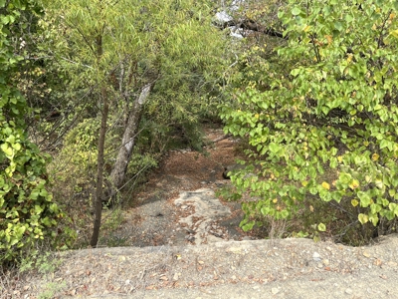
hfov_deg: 67.3
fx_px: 299
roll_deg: +0.5
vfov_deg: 53.1
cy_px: 150
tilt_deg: -8.1
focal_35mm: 26
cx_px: 199
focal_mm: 5.1
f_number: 1.6
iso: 50
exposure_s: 1/871
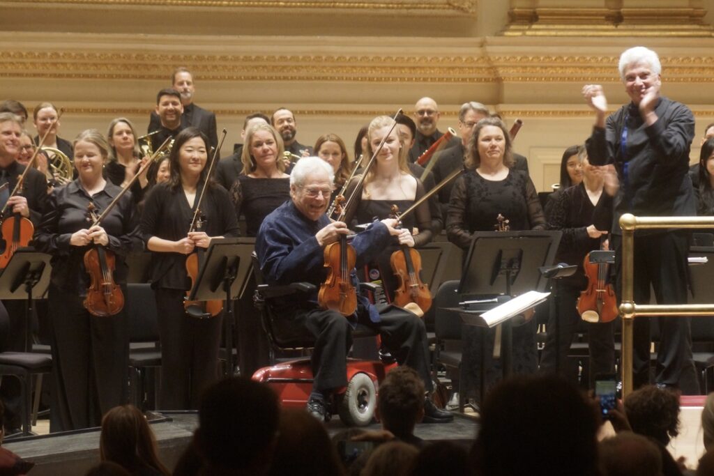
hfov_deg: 11.4
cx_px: 357
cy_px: 238
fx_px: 3570
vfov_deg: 7.6
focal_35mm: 180
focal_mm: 120
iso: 1600
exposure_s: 1/25
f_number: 5.6
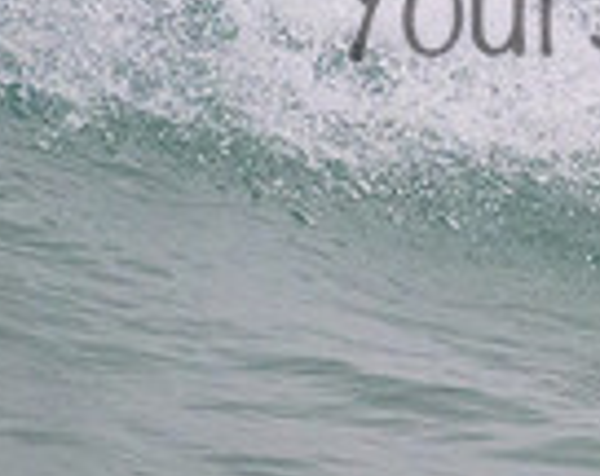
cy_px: -46
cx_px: 785
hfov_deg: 0.6
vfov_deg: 0.5
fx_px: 56892
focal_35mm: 3213
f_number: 11
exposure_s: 1/1250
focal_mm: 800
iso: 5000
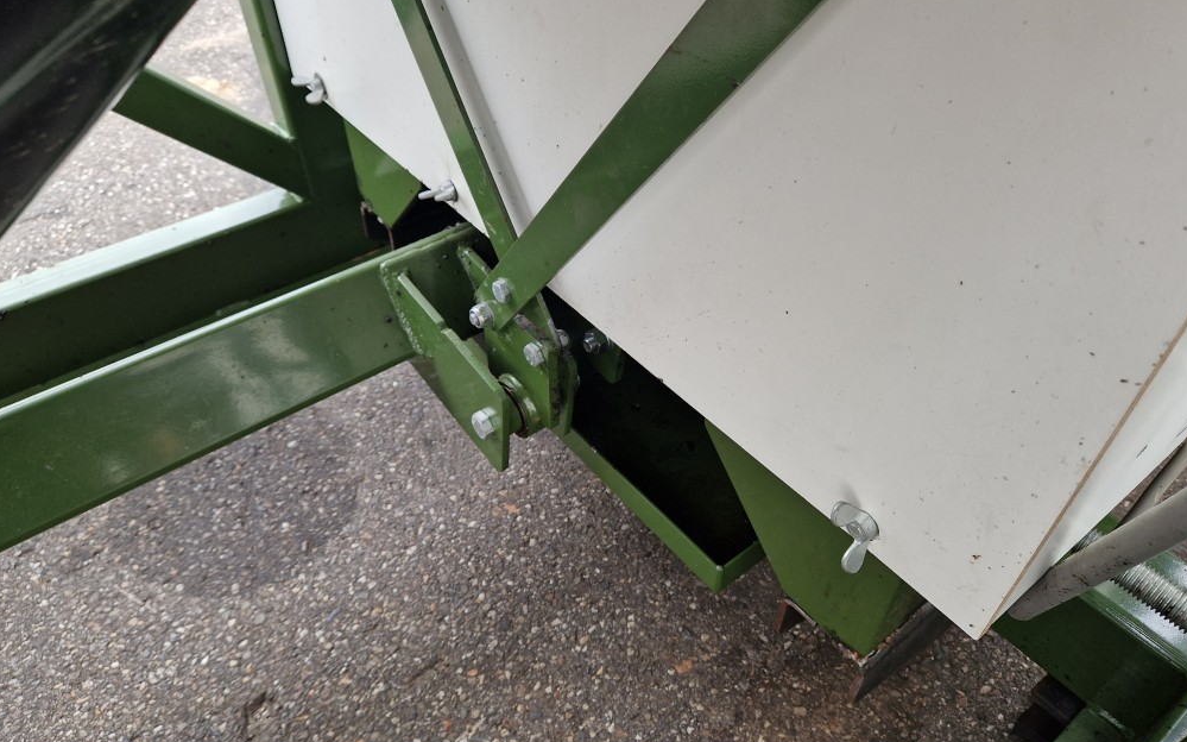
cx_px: 602
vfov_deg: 49.3
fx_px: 809
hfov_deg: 72.6
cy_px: 375
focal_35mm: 25
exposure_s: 1/180
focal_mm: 5.4
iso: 100
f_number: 1.8
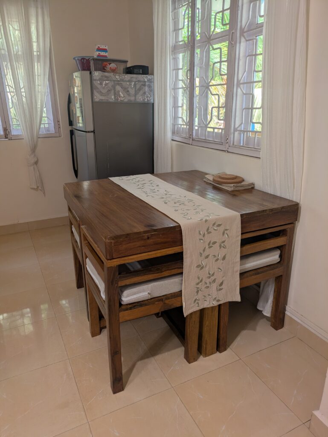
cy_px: 218
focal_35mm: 25
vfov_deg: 69.4
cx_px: 164
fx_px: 316
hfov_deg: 54.9
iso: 74
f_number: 1.89
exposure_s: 1/25
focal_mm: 5.43
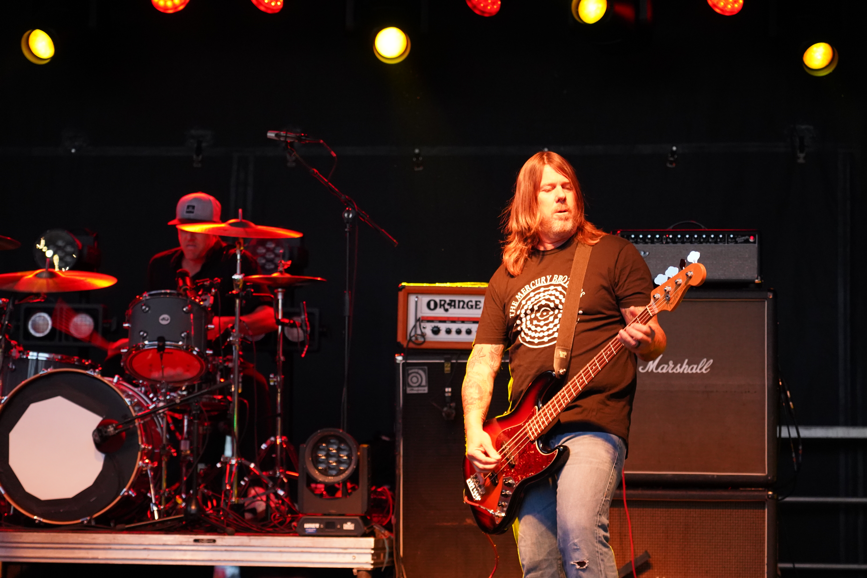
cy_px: 289
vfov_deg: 13.0
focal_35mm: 105
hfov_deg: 19.5
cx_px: 434
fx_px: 2529
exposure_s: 1/160
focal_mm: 105
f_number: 4
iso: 5000
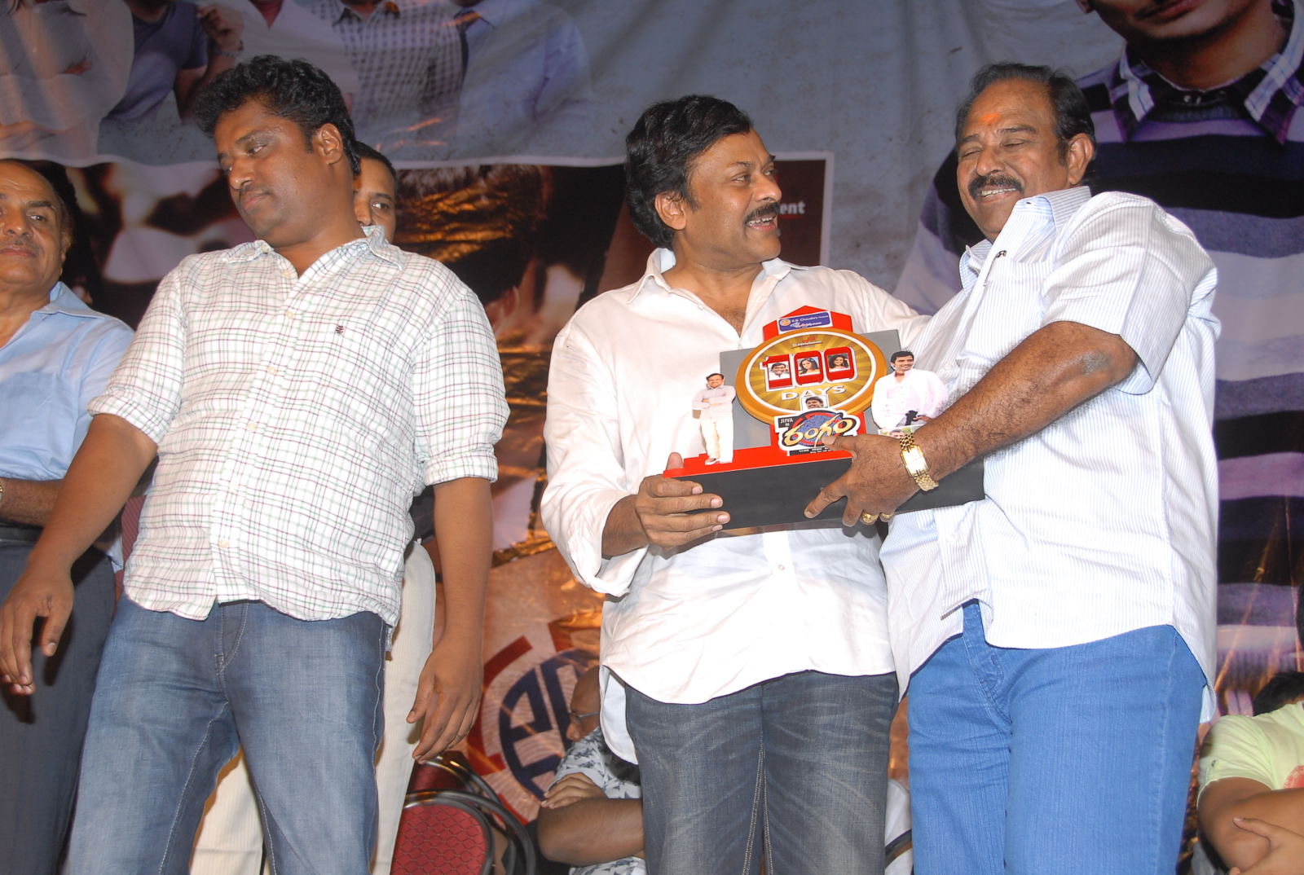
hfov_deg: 41.0
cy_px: 438
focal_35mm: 48
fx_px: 1742
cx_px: 652
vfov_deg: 28.2
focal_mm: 32
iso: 320
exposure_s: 1/125
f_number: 5.6
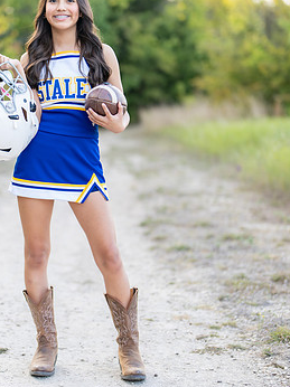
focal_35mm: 94
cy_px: 171
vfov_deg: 20.9
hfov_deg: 15.6
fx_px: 1051
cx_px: 69
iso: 100
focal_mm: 50
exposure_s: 1/500
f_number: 1.2
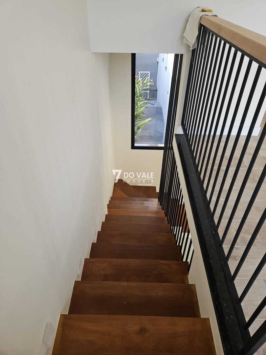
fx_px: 236
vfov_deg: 73.9
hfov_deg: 58.9
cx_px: 133
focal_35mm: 23
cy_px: 178
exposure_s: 1/120
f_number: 1.8
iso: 50
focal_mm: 5.4
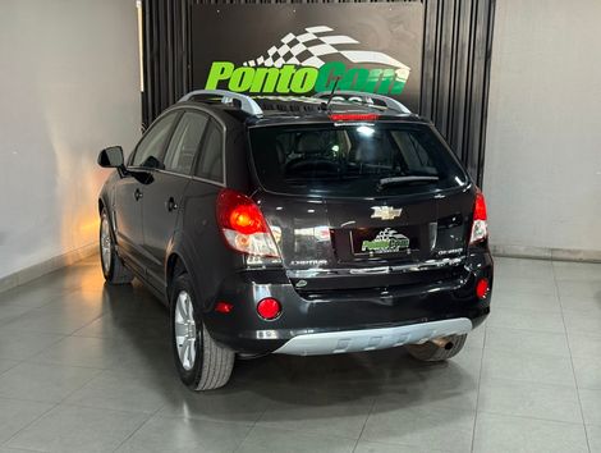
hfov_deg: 39.6
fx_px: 835
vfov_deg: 30.3
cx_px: 300
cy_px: 226
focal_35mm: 48
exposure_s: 1/40
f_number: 1.78
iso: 500
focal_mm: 6.76
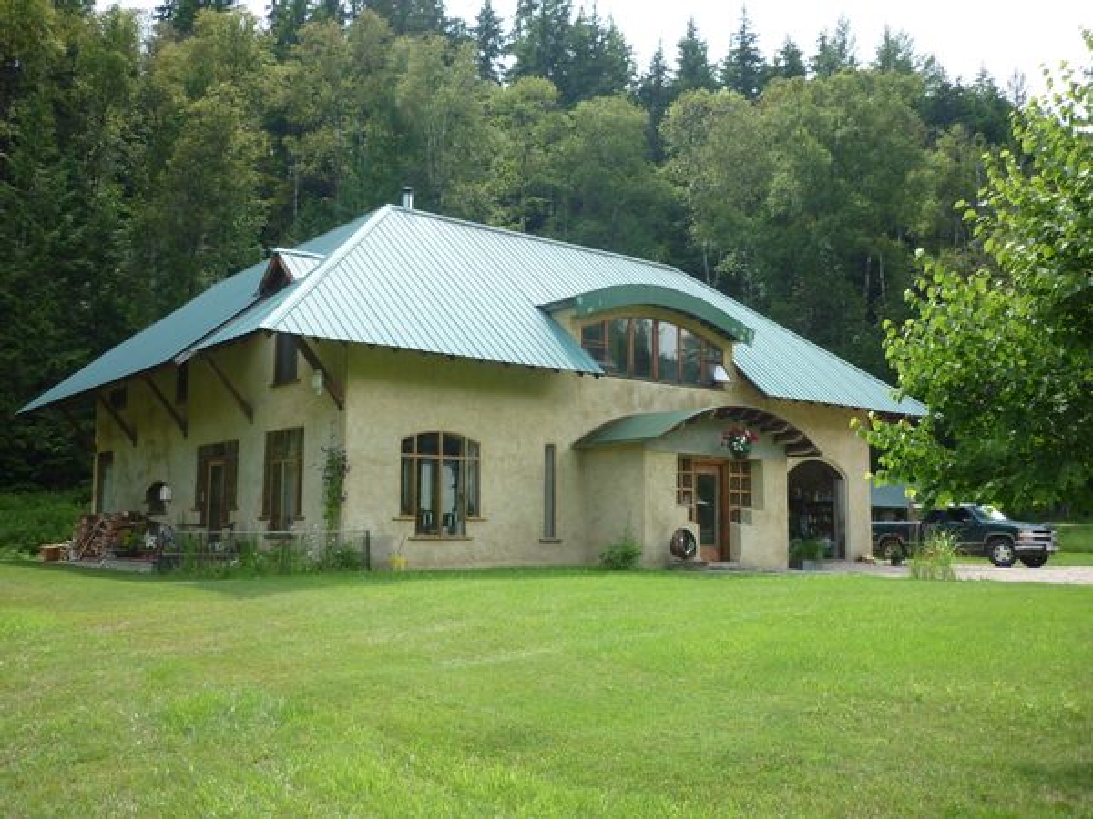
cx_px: 546
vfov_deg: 42.9
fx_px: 1042
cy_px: 410
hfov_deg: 55.4
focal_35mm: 33
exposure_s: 1/320
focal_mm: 5.5
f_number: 2.8
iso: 80
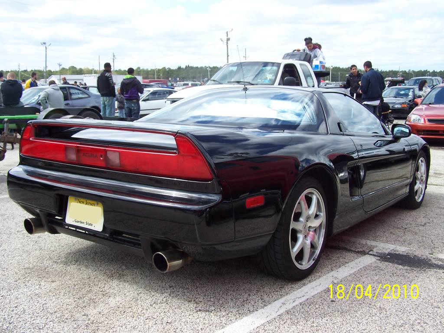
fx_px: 513
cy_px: 166
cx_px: 222
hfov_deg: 46.8
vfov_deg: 36.0
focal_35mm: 40
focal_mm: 6.7
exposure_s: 1/500
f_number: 2.8
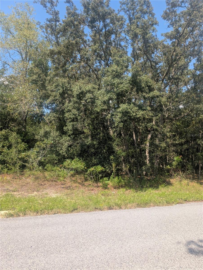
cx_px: 102
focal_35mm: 24
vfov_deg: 71.5
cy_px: 135
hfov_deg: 56.9
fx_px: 187
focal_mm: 6.9
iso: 22
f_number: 1.68
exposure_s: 1/501
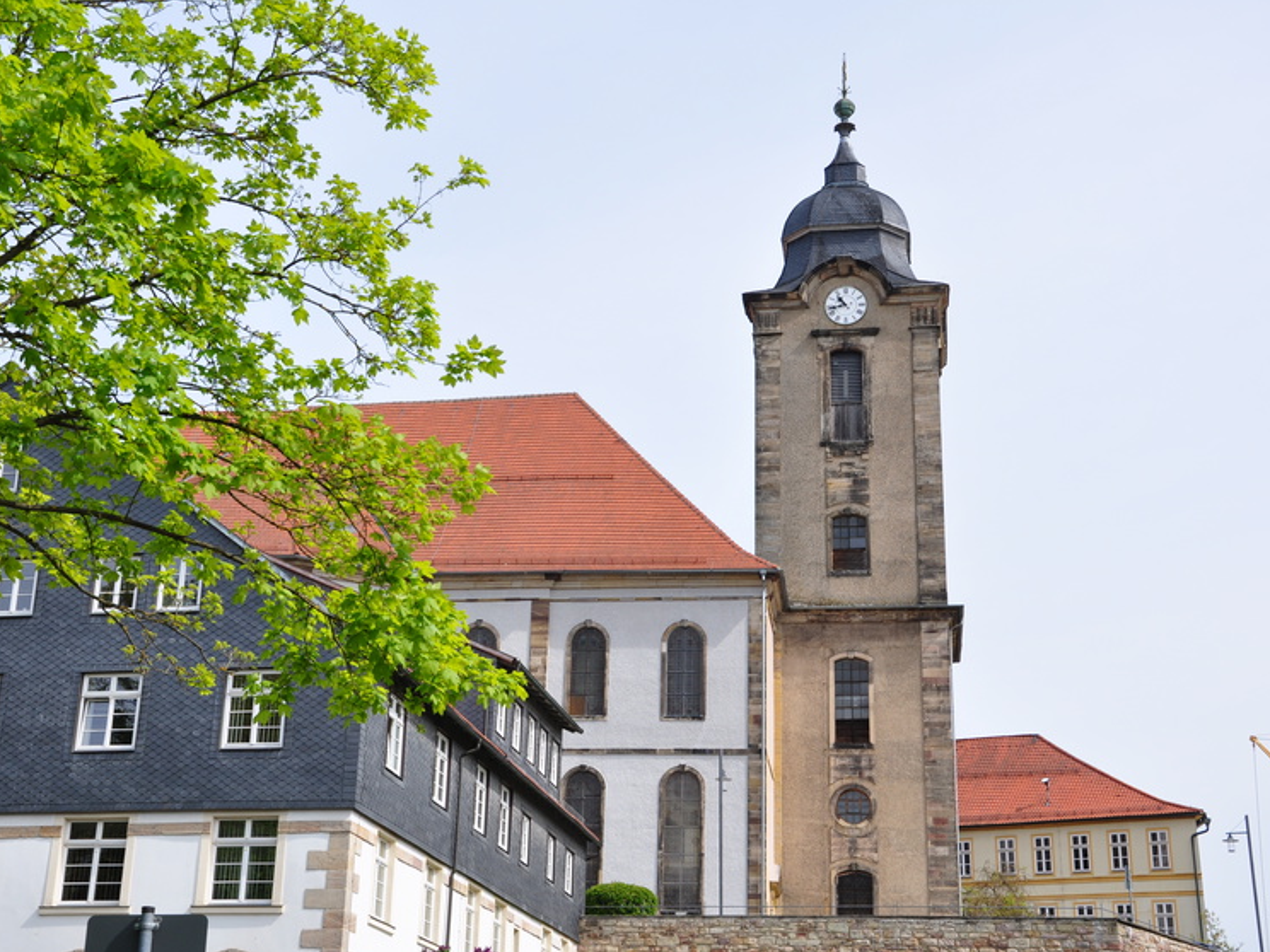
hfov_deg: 34.3
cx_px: 580
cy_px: 473
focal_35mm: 56
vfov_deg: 26.1
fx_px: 2055
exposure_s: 1/320
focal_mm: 34
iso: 200
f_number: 10
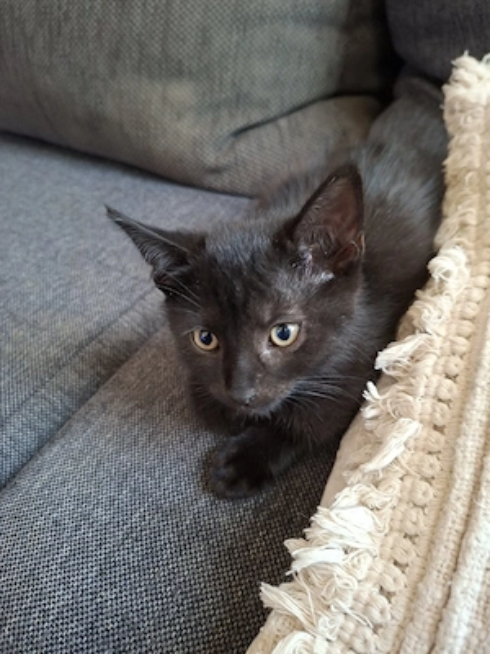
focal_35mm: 23
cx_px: 245
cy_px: 327
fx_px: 434
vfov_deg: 73.9
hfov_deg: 58.9
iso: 500
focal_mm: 5.54
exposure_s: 1/25
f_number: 1.8
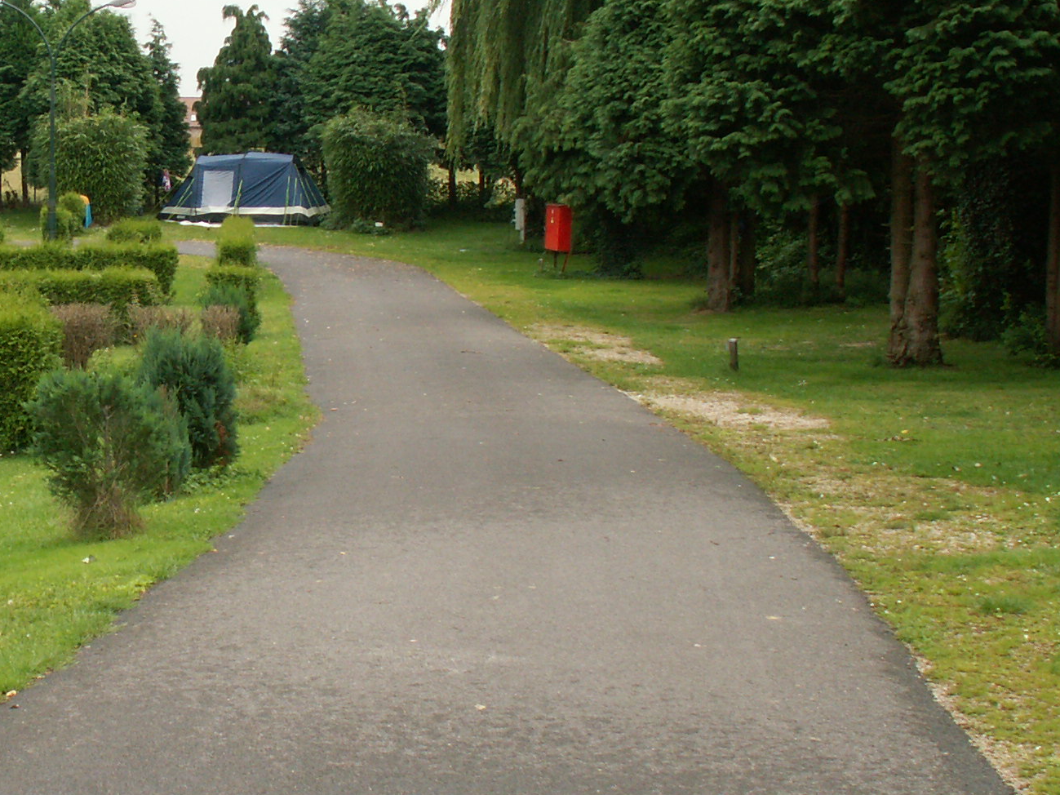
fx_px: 2113
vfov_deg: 21.3
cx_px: 206
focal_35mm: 69
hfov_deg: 27.6
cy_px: 373
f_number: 5
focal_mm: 5.86
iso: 50
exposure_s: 1/125
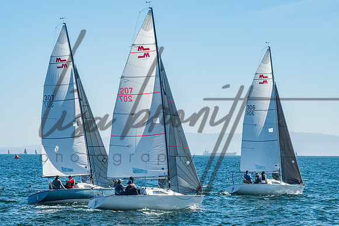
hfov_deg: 13.3
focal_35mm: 154
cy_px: 114
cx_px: 172
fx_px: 1449
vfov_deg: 8.9
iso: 400
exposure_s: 1/500
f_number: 10
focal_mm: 93
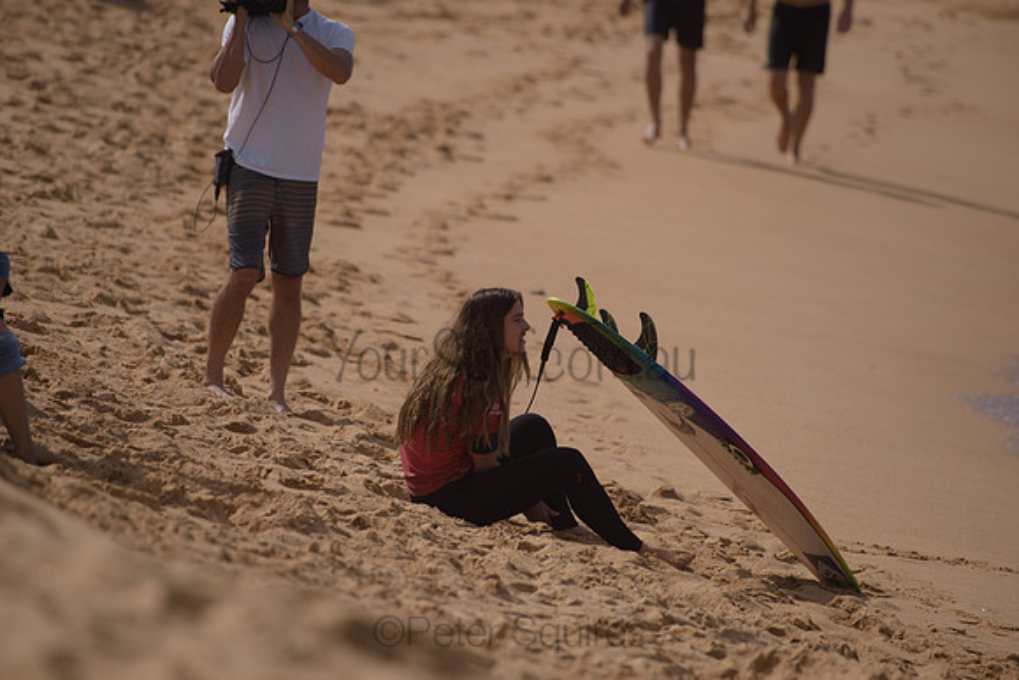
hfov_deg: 4.1
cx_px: 510
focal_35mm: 500
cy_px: 340
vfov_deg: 2.8
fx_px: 14155
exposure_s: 1/2500
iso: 250
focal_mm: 500
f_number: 6.3
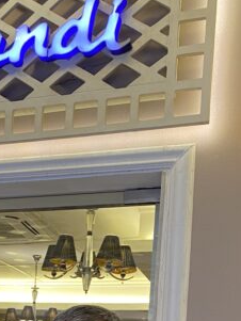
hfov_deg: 20.6
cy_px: 385
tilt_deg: +0.7
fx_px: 640
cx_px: 1
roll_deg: -2.9
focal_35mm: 69
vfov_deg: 25.3
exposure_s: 1/50
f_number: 1.8
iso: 160
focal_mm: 4.25
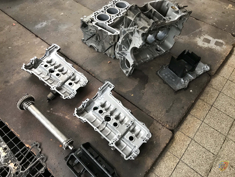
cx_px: 118
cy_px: 88
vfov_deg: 49.7
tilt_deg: -52.7
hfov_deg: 63.4
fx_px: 190
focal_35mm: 28
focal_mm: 3.99
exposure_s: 1/17
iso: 40
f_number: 1.8
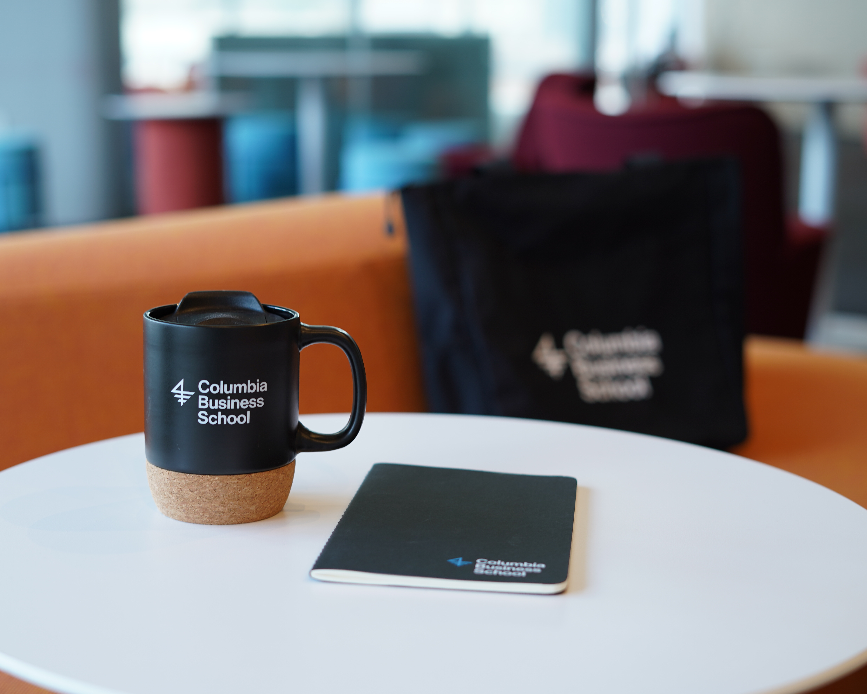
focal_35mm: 57
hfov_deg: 33.0
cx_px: 405
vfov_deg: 26.7
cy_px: 346
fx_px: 1463
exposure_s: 1/40
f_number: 2.8
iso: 100
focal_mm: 50
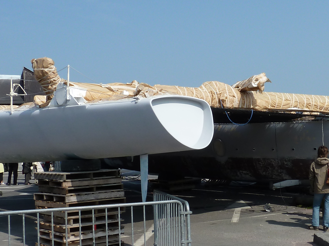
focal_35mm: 56
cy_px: 139
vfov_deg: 26.1
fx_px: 532
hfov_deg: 33.7
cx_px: 246
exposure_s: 1/500
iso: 80
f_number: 5
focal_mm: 4.1
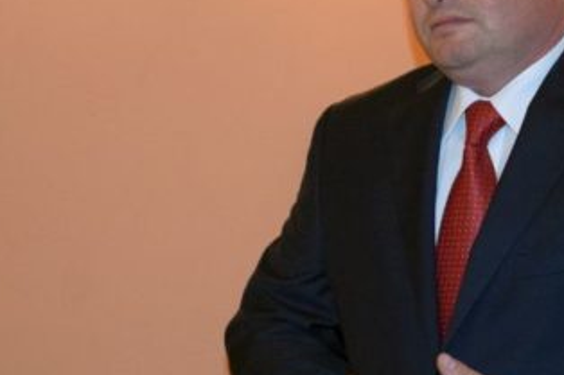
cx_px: 575
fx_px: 2991
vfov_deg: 7.2
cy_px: 217
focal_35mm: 191
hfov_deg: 10.7
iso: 2200
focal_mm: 52
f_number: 5
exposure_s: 1/60
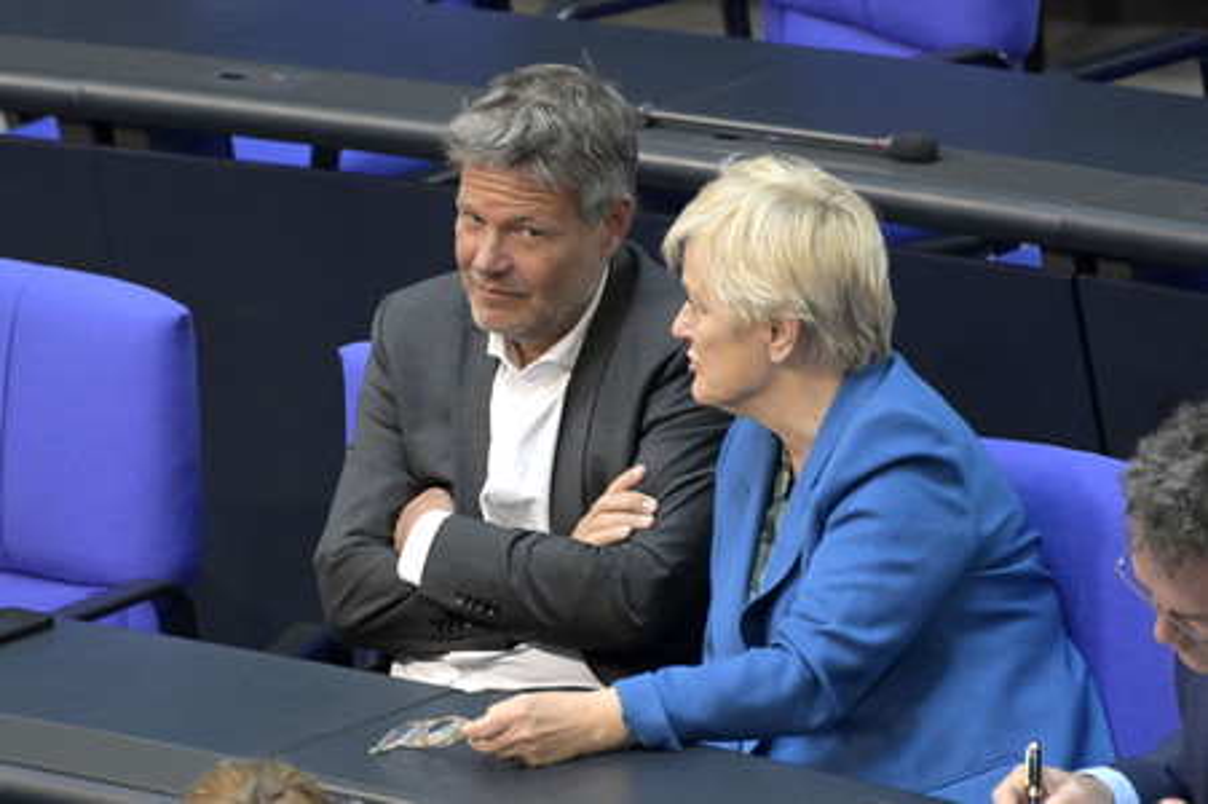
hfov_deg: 4.1
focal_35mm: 500
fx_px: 16765
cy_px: 402
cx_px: 604
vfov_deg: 2.7
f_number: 5.6
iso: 8000
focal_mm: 500
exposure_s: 1/320
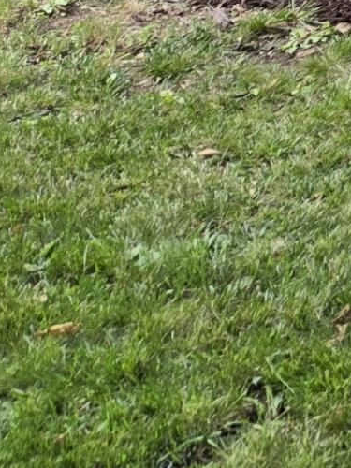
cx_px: 1236
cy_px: -523
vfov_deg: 12.3
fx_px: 1866
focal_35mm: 138
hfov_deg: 8.1
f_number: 1.8
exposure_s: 1/720
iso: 80
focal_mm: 5.4
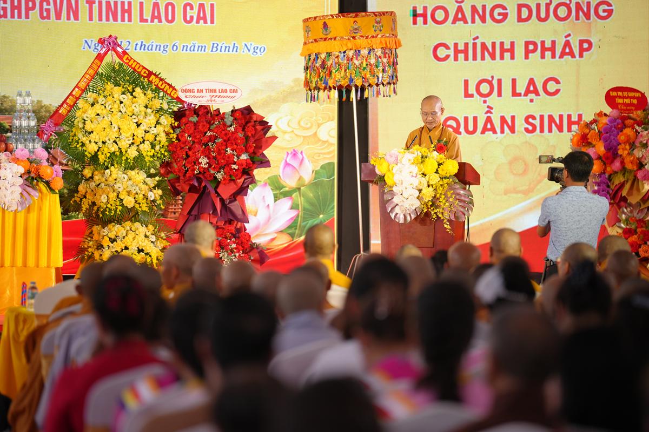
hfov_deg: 10.3
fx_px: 3605
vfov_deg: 6.9
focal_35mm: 200
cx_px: 324
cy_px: 216
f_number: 2.8
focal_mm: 200
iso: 320
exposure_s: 1/160
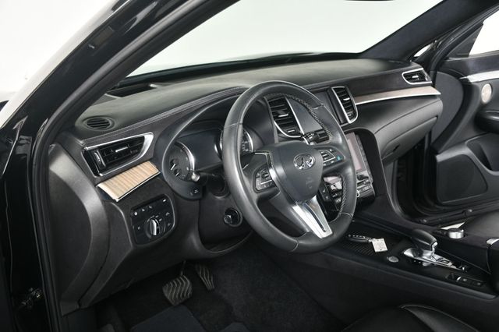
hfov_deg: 53.2
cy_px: 166
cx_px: 250
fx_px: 499
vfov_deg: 36.8
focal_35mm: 36
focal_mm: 24
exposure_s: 1/160
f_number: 3.8
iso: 100
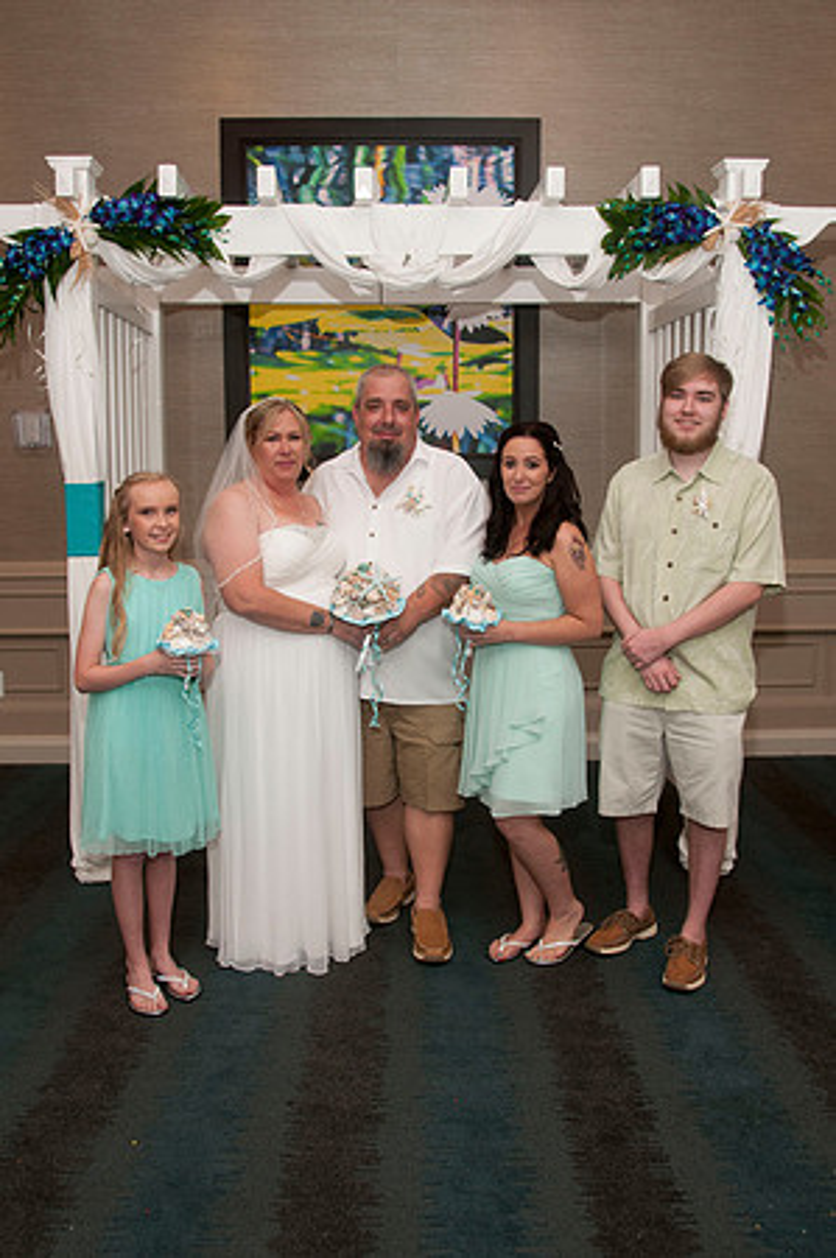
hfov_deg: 43.5
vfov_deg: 62.0
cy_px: 629
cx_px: 418
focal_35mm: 30
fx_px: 1047
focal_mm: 20
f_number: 5.6
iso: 400
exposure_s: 1/60
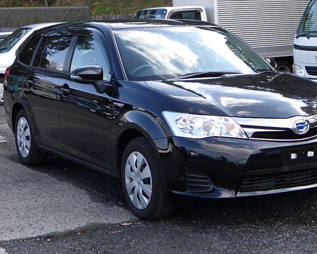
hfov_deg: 25.4
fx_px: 704
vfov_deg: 20.4
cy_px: 111
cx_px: 181
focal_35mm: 75
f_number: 4.6
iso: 125
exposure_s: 1/160
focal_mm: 11.1
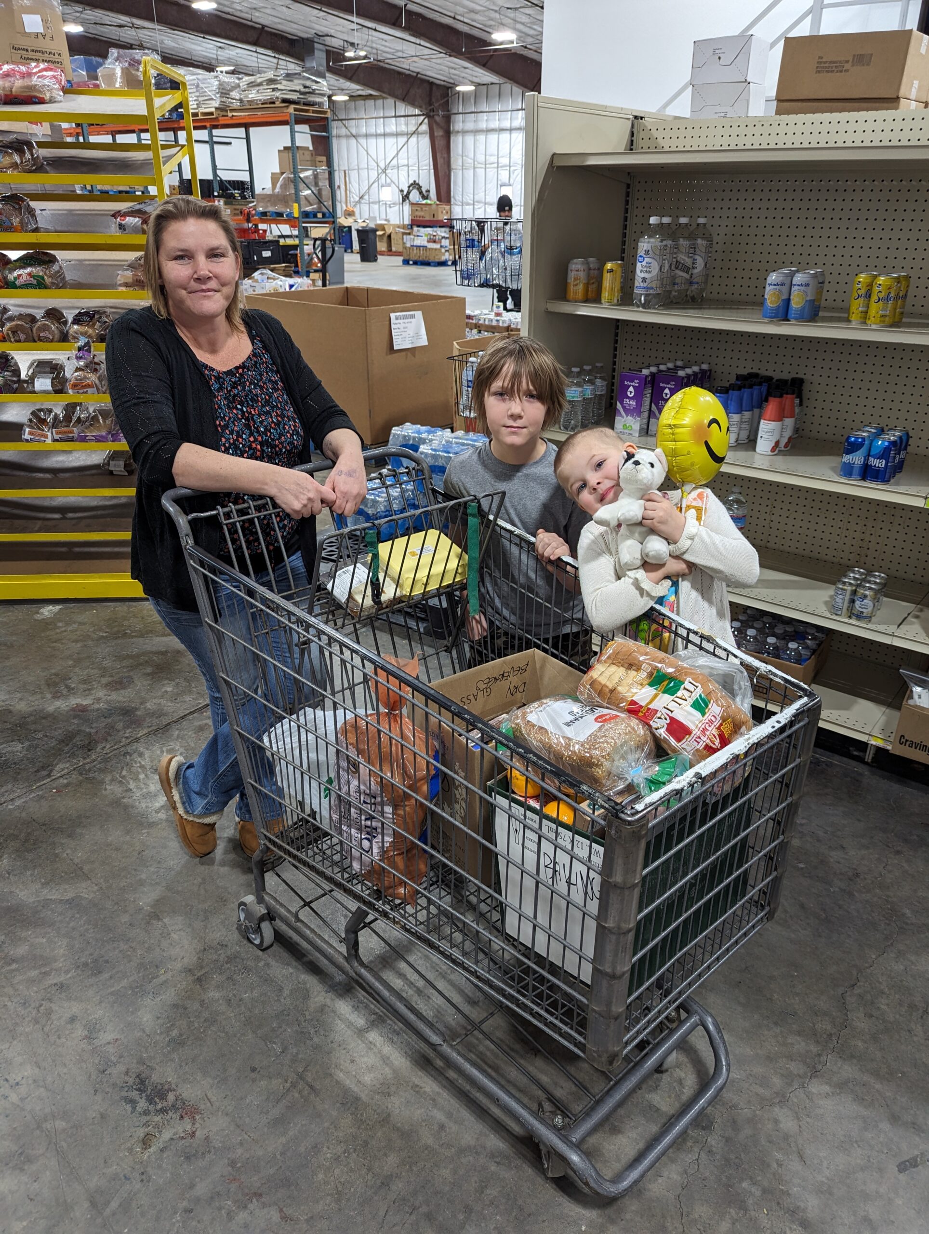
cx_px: 464
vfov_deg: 71.5
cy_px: 617
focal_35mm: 24
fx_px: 857
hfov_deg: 56.9
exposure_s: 1/33
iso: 59
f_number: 1.85
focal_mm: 6.81
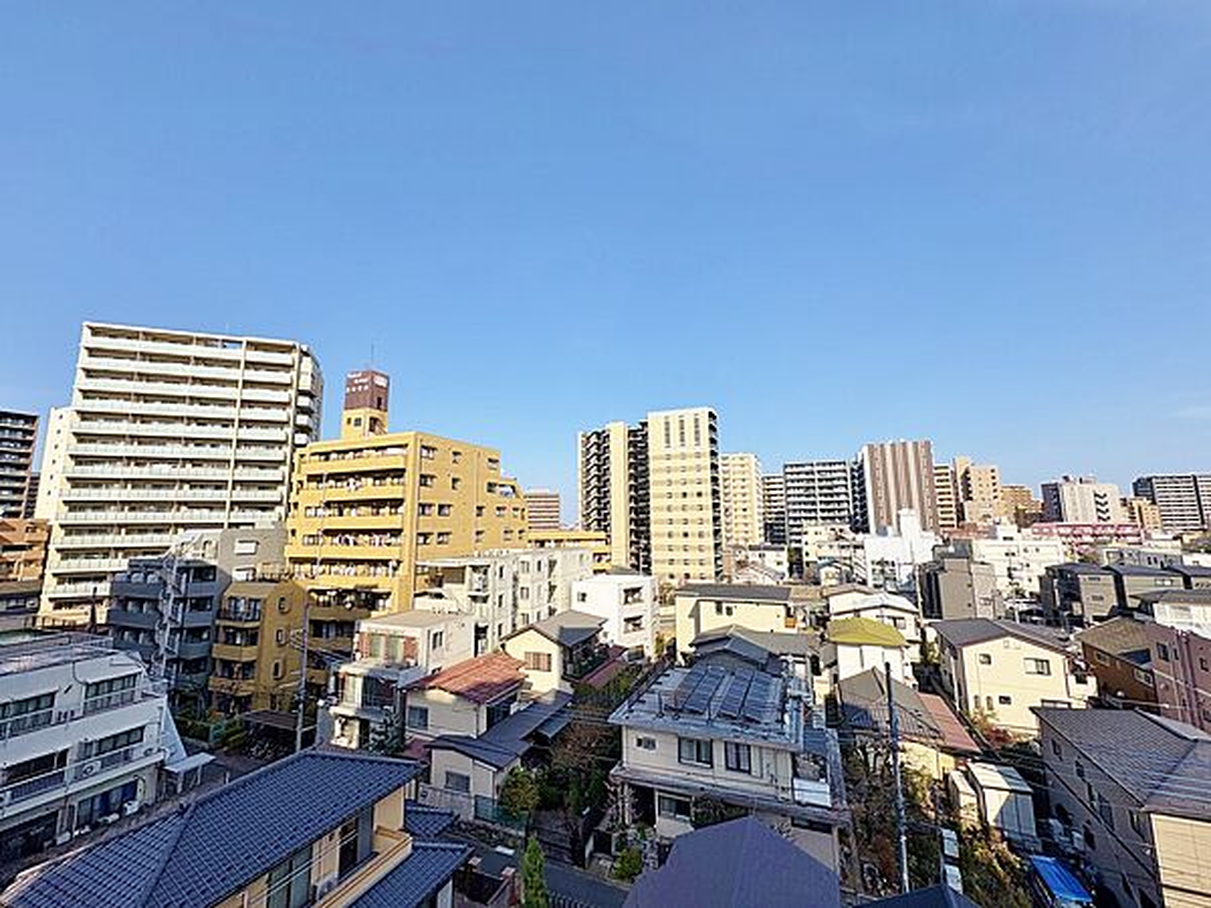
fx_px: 490
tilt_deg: +8.0
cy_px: 454
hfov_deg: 102.1
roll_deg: +0.8
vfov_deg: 85.7
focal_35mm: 14
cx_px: 606
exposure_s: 1/3247
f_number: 2.2
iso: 50
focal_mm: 2.22
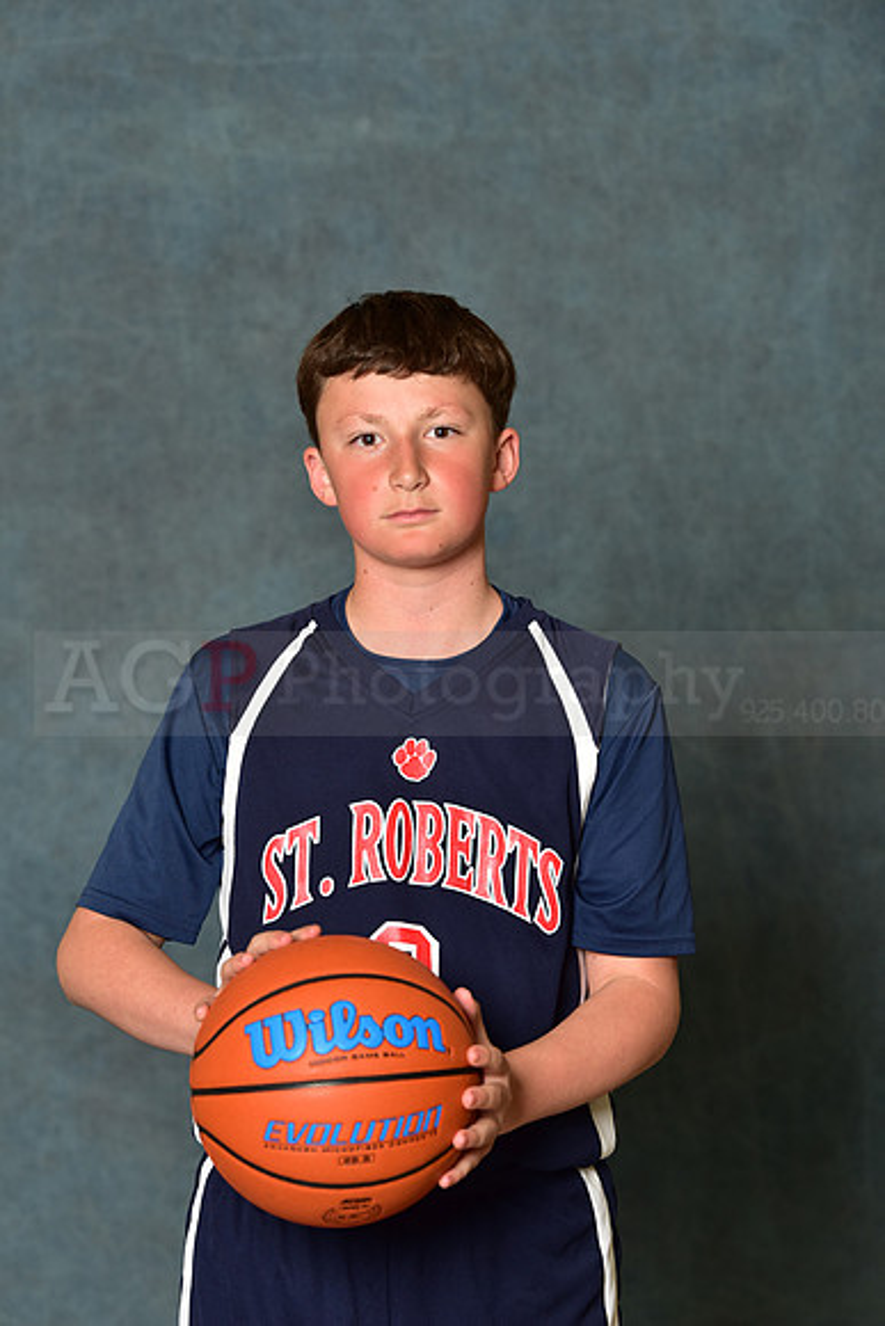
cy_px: 663
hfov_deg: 11.2
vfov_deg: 16.8
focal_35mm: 122
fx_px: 4496
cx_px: 442
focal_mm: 122
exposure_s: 1/200
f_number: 4.5
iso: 320
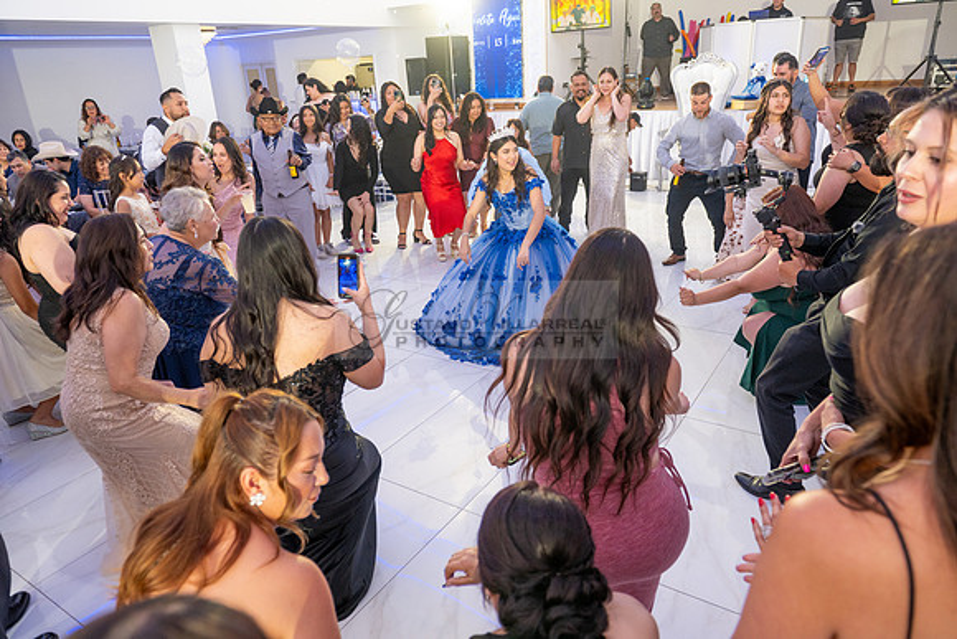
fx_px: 638
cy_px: 320
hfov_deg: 73.7
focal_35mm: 24
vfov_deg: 53.2
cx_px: 478
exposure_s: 1/160
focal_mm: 24
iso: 800
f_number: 4.5
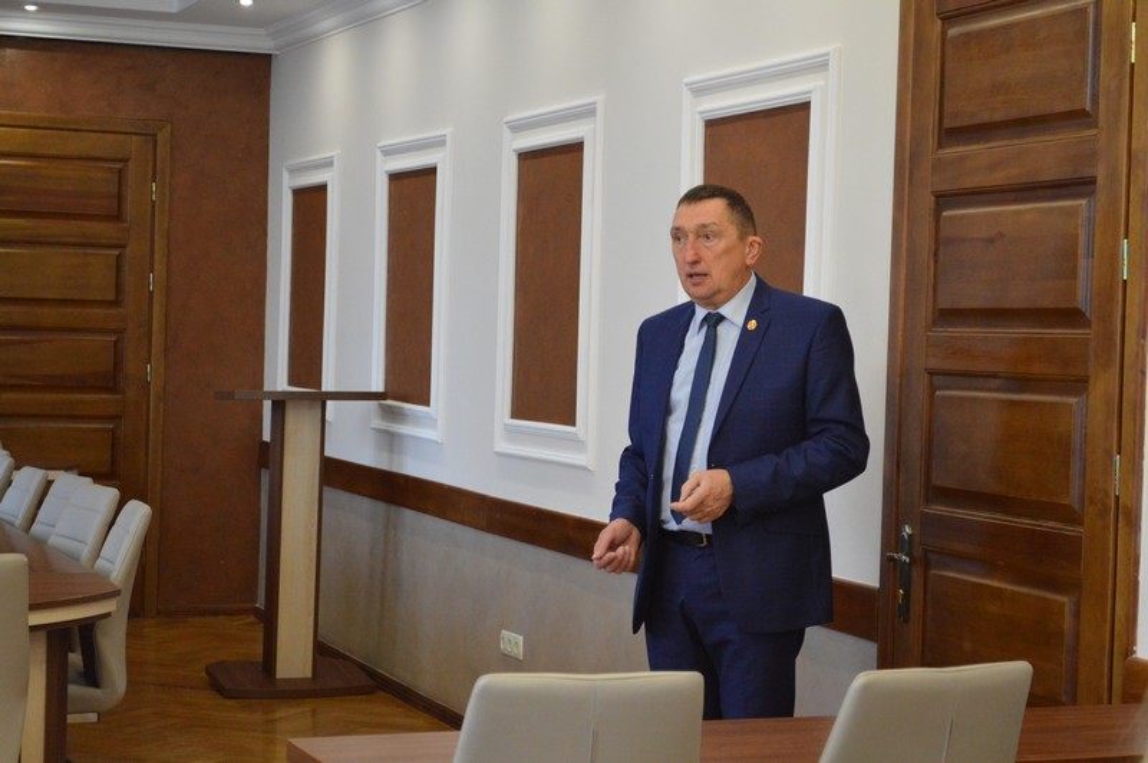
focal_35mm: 75
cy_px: 382
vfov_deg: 18.2
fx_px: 2390
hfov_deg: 27.0
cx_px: 574
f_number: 5.6
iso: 2200
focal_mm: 50
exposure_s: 1/60
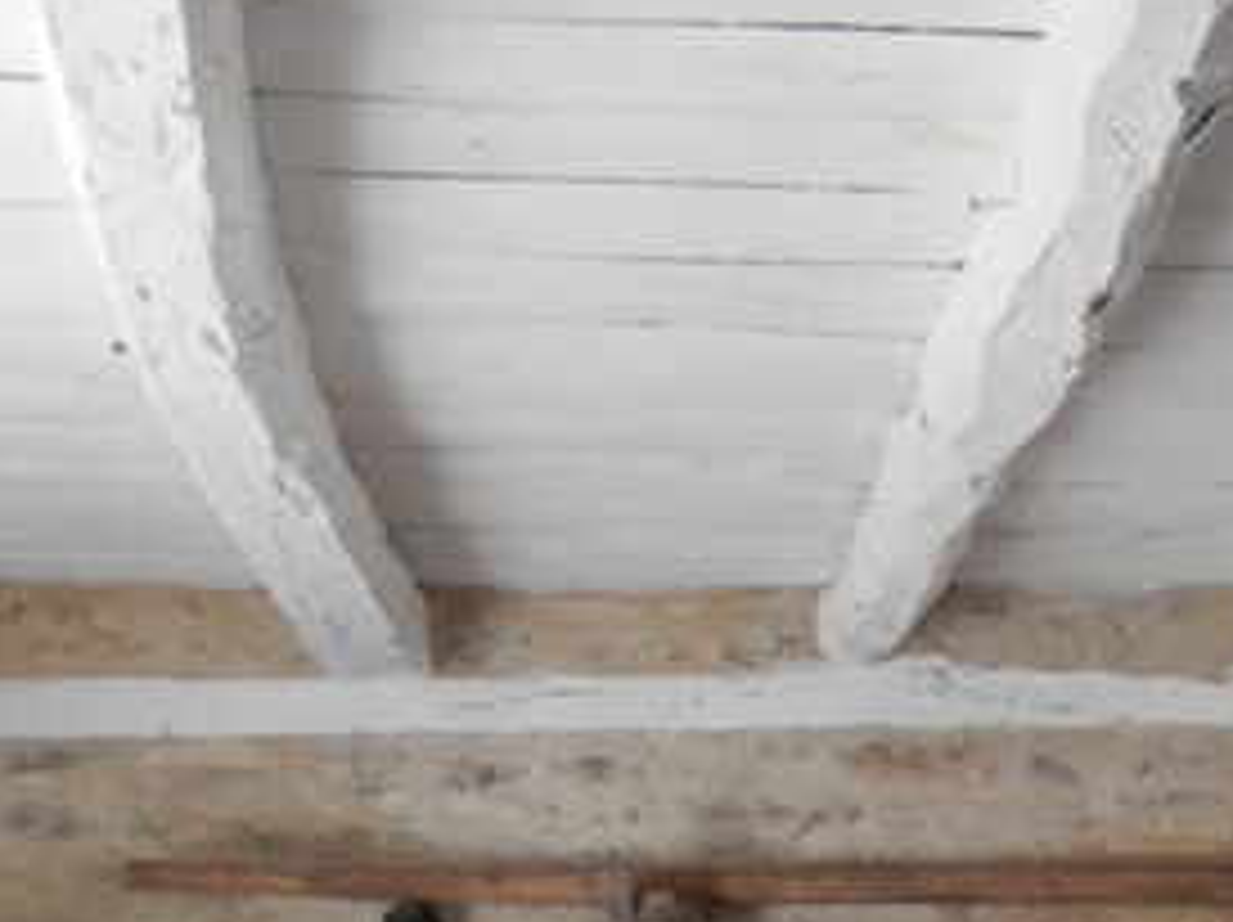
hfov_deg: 26.5
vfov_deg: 18.5
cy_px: 1255
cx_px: 855
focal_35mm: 73
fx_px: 2598
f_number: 3
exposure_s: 1/30
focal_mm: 4.5
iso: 100
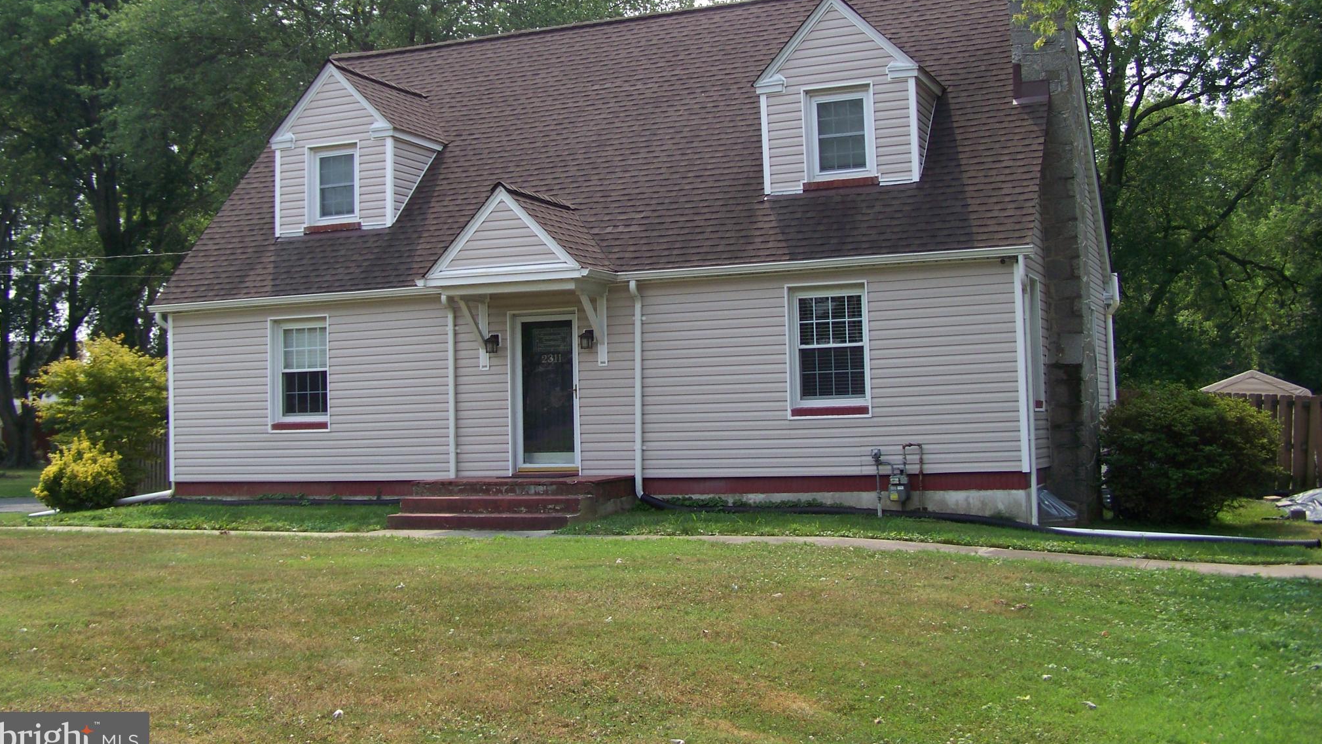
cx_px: 656
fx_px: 1472
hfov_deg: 48.4
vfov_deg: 28.2
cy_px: 263
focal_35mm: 42
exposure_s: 1/320
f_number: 4
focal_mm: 6.3
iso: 64
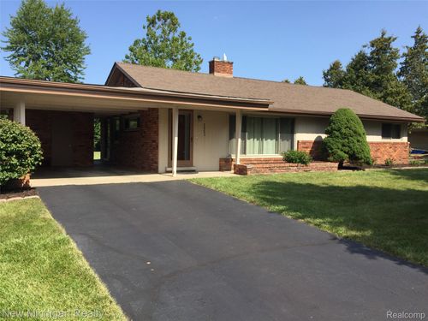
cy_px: 160
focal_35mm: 29
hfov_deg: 61.7
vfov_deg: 48.2
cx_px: 214
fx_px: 359
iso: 32
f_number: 2.2
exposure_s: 1/1319
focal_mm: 4.15
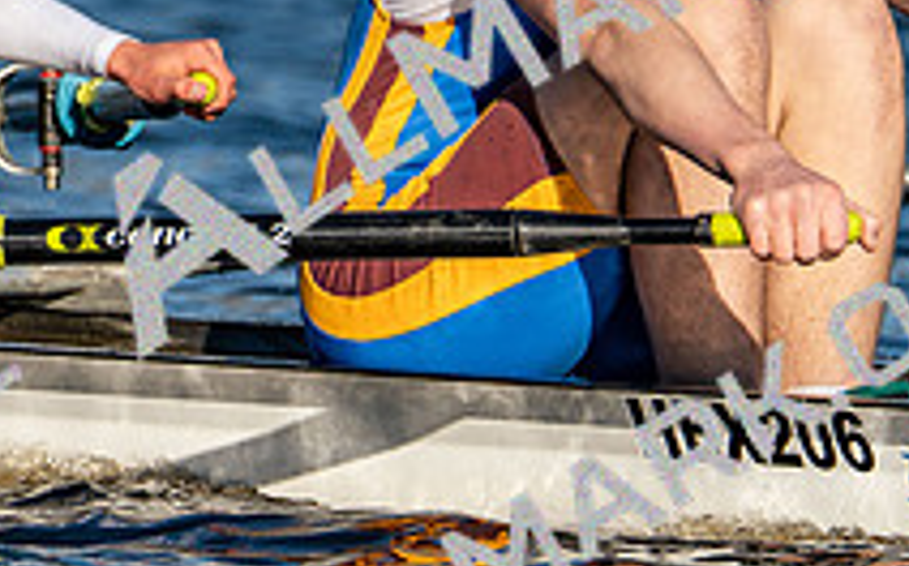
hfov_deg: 1.3
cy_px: -49
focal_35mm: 1677
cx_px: -253
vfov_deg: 0.8
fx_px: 41501
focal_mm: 600
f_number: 6.3
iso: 320
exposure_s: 1/2000
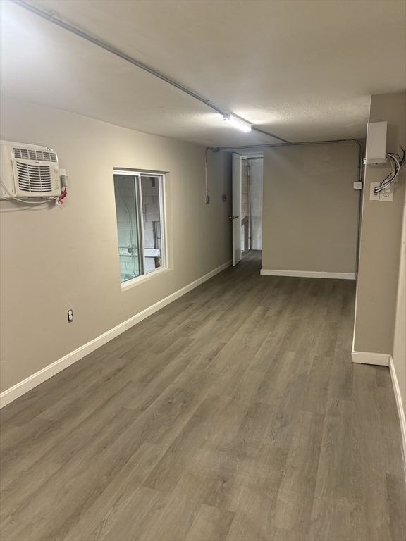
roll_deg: +1.1
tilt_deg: -9.9
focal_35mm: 26
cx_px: 203
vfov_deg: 67.3
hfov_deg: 53.1
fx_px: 407
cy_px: 270
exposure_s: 1/60
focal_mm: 5.96
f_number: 1.6
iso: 125
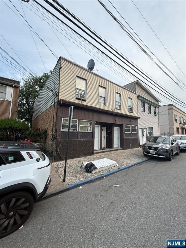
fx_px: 100
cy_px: 124
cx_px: 93
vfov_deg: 102.1
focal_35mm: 14
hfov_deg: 85.7
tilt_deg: +4.6
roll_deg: -2.4
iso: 50
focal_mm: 2.22
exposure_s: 1/461
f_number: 2.2
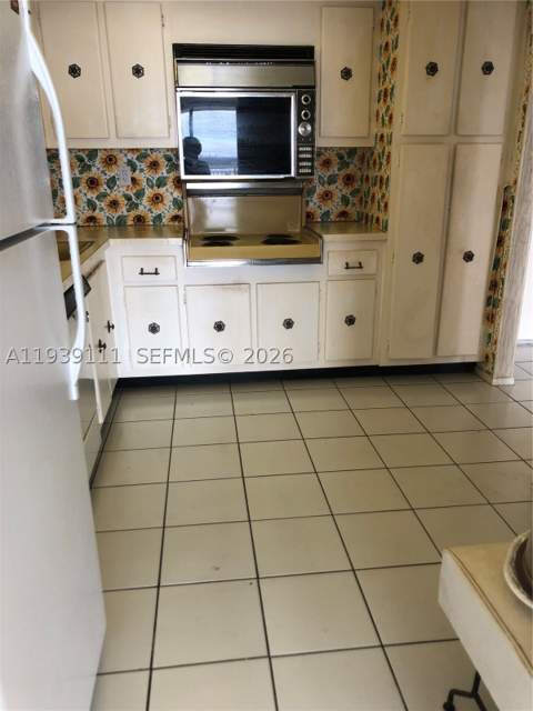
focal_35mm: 28
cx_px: 266
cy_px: 356
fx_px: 575
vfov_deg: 63.4
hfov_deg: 49.7
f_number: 1.8
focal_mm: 3.99
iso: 20
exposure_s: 1/40
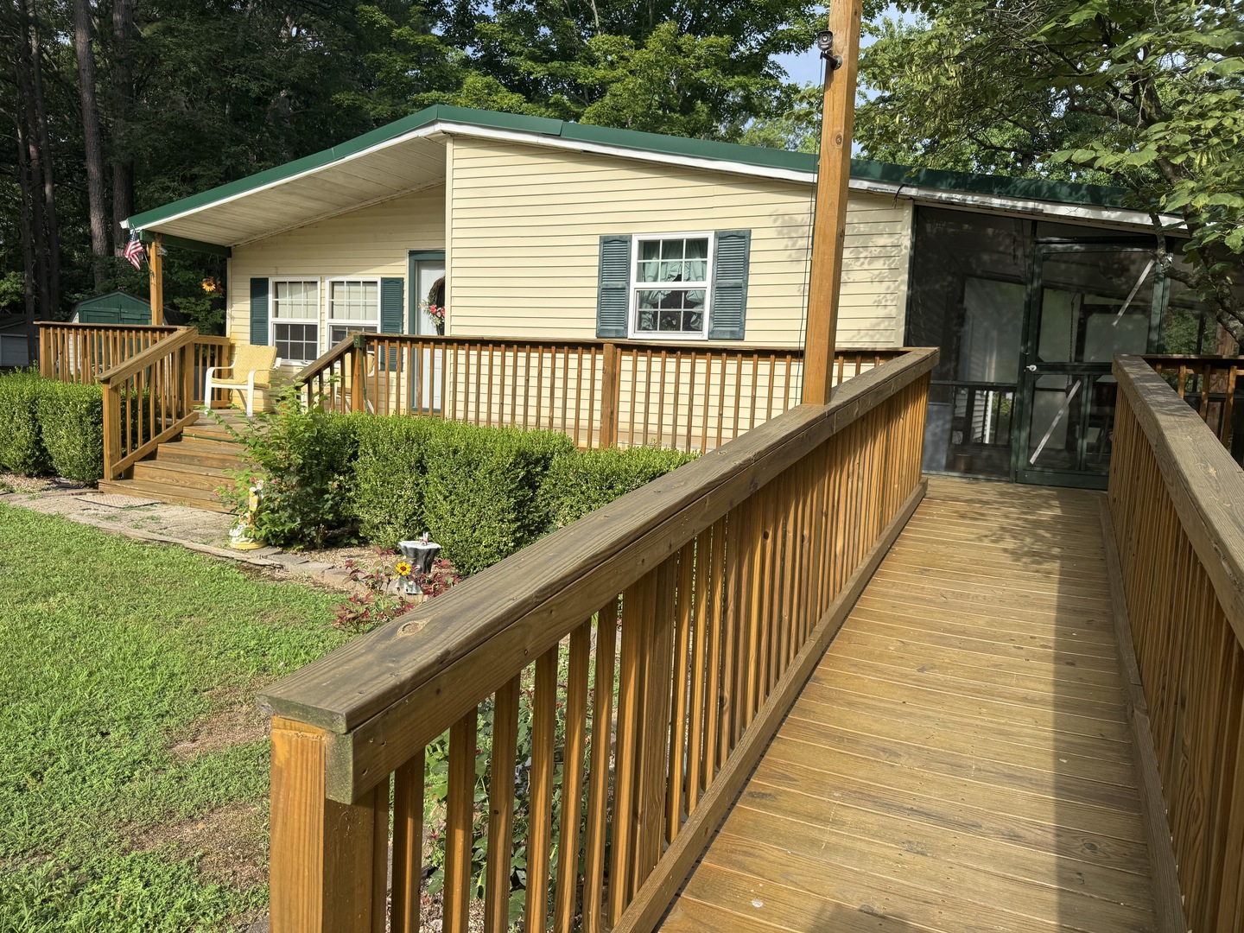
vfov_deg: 56.8
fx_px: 862
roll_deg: -3.5
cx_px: 622
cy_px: 466
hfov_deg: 71.6
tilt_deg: -6.3
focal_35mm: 24
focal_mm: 6.76
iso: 80
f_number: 1.78
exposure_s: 1/2105
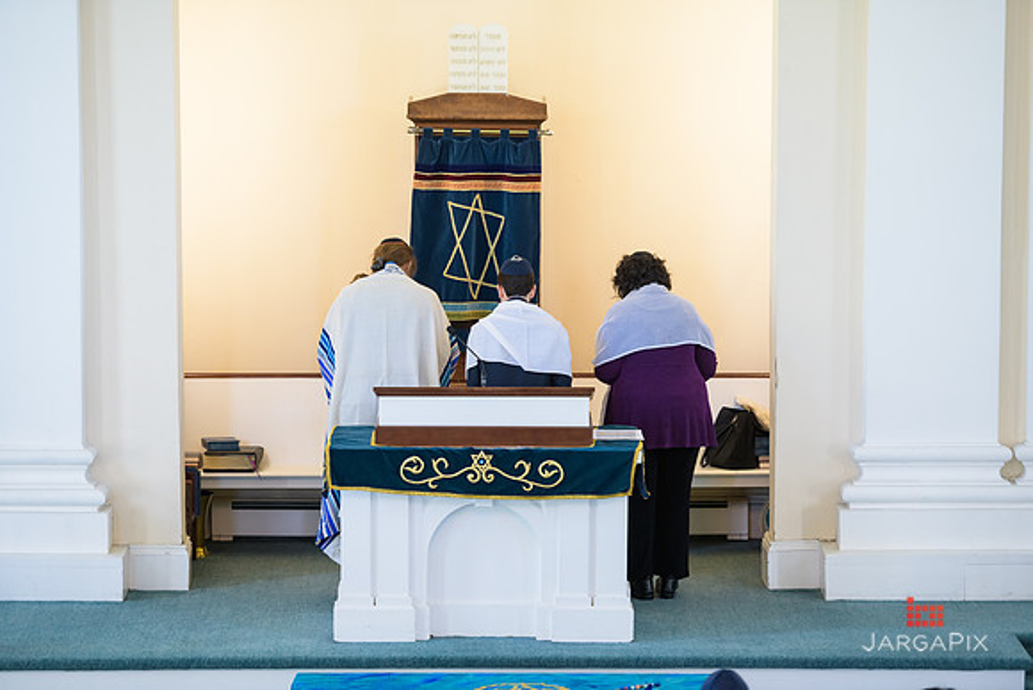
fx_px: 3731
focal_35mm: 130
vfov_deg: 10.6
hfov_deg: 15.8
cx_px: 516
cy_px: 345
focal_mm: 130
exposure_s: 1/125
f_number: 3.2
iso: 1000
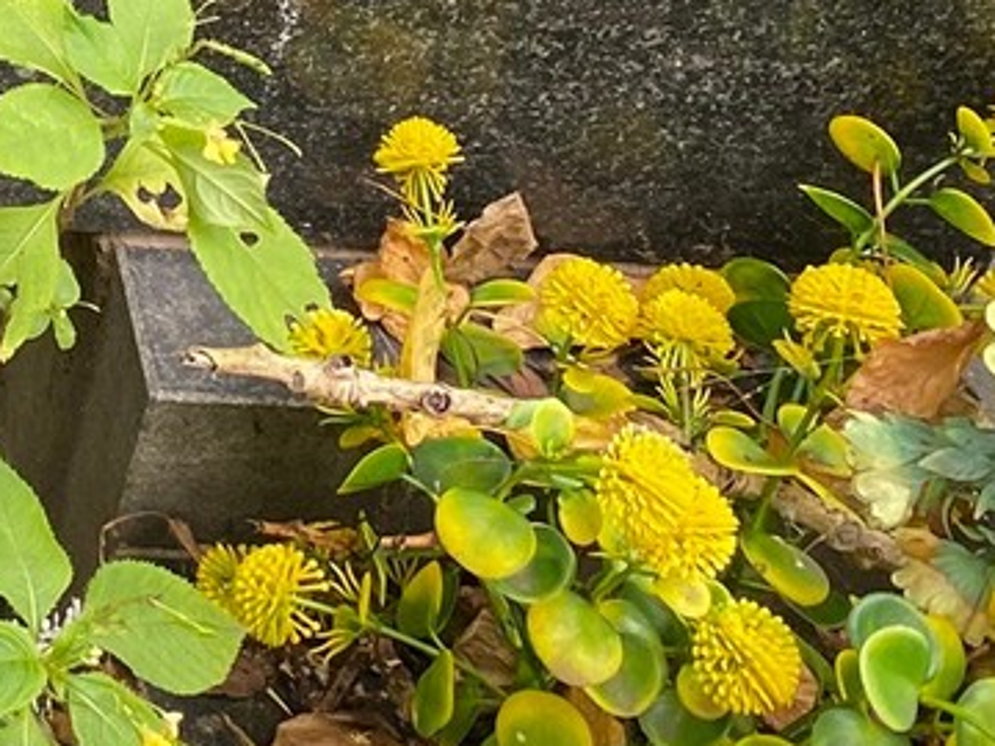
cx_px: -636
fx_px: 2989
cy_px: -547
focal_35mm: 104
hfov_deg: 16.6
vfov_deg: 13.0
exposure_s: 1/121
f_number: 1.8
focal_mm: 4.25
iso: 80
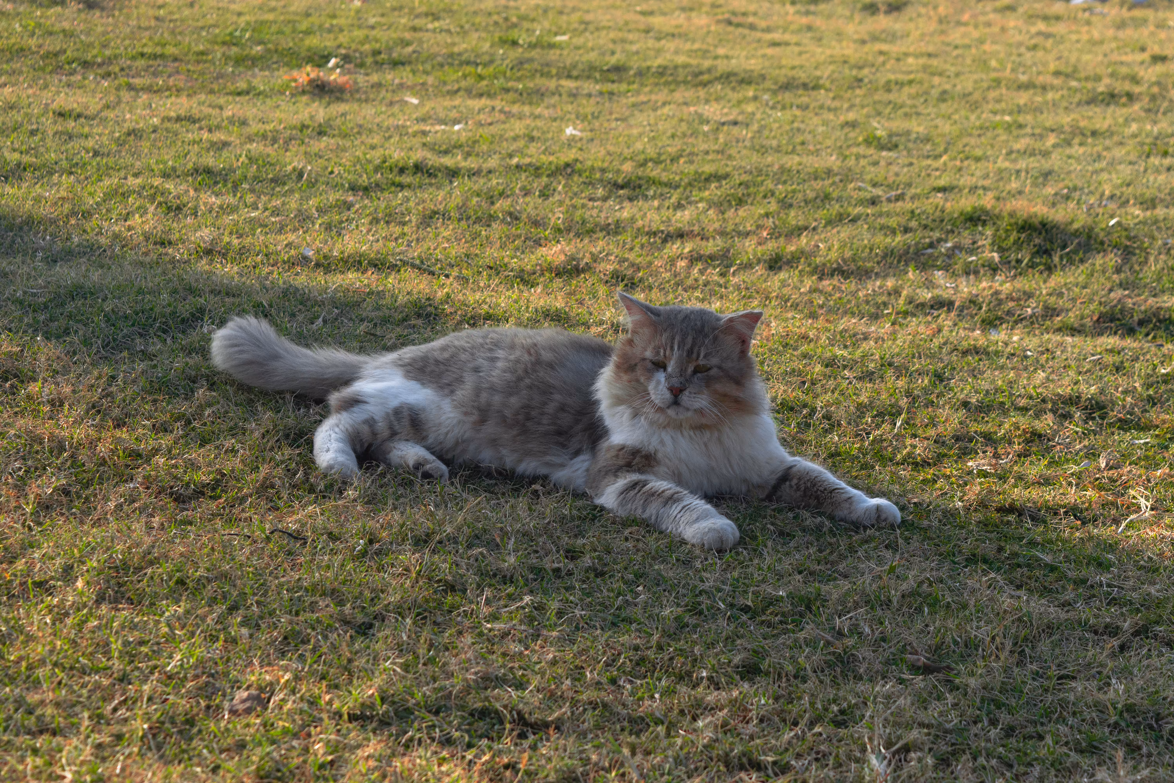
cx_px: 587
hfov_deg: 24.6
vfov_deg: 16.6
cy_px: 392
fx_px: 2690
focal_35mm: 82
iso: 200
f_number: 8
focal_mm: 55
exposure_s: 1/400
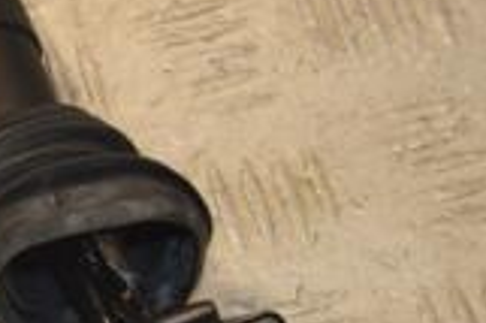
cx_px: -103
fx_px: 2414
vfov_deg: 7.6
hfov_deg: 11.3
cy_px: 362
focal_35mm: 179
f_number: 9
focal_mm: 32
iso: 800
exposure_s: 1/200
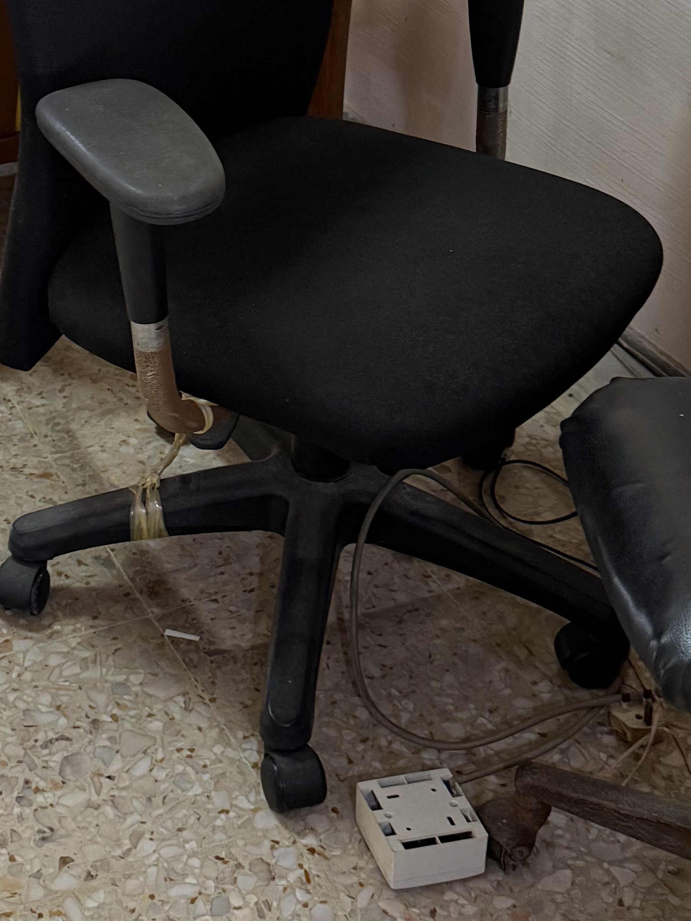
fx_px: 1863
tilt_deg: -24.9
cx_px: 75
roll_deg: +0.9
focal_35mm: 70
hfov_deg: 20.6
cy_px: 121
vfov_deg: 27.0
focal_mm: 6.76
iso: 250
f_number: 1.78
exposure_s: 1/50
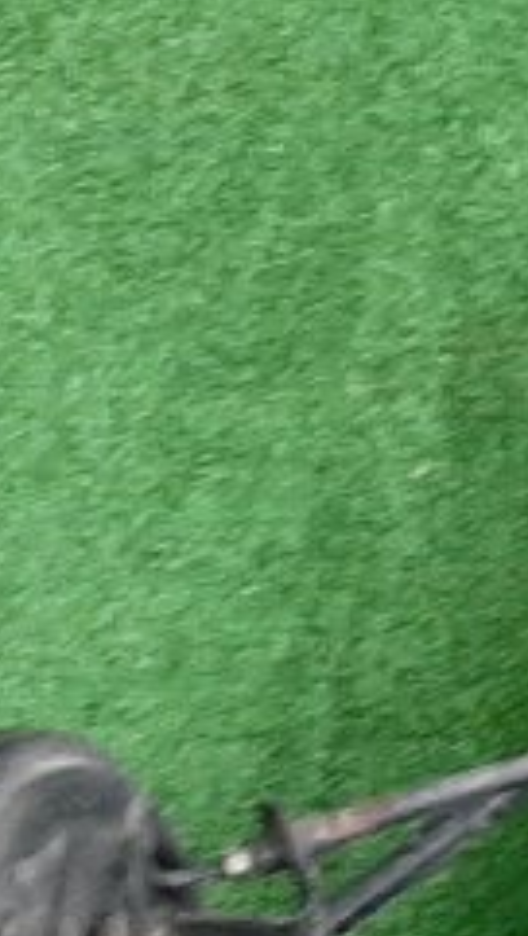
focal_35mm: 169
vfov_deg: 12.3
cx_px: 2085
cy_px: 1274
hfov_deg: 6.1
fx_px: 4196
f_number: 1.7
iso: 164
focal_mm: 3.93
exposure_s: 1/50
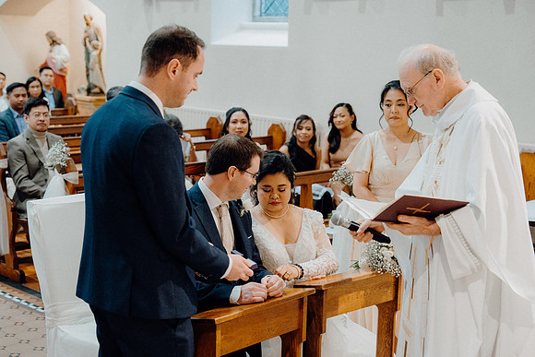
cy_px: 178
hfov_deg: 34.5
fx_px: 862
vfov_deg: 23.4
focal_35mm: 58
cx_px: 268
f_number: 3.5
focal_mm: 58
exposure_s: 1/160
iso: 3200
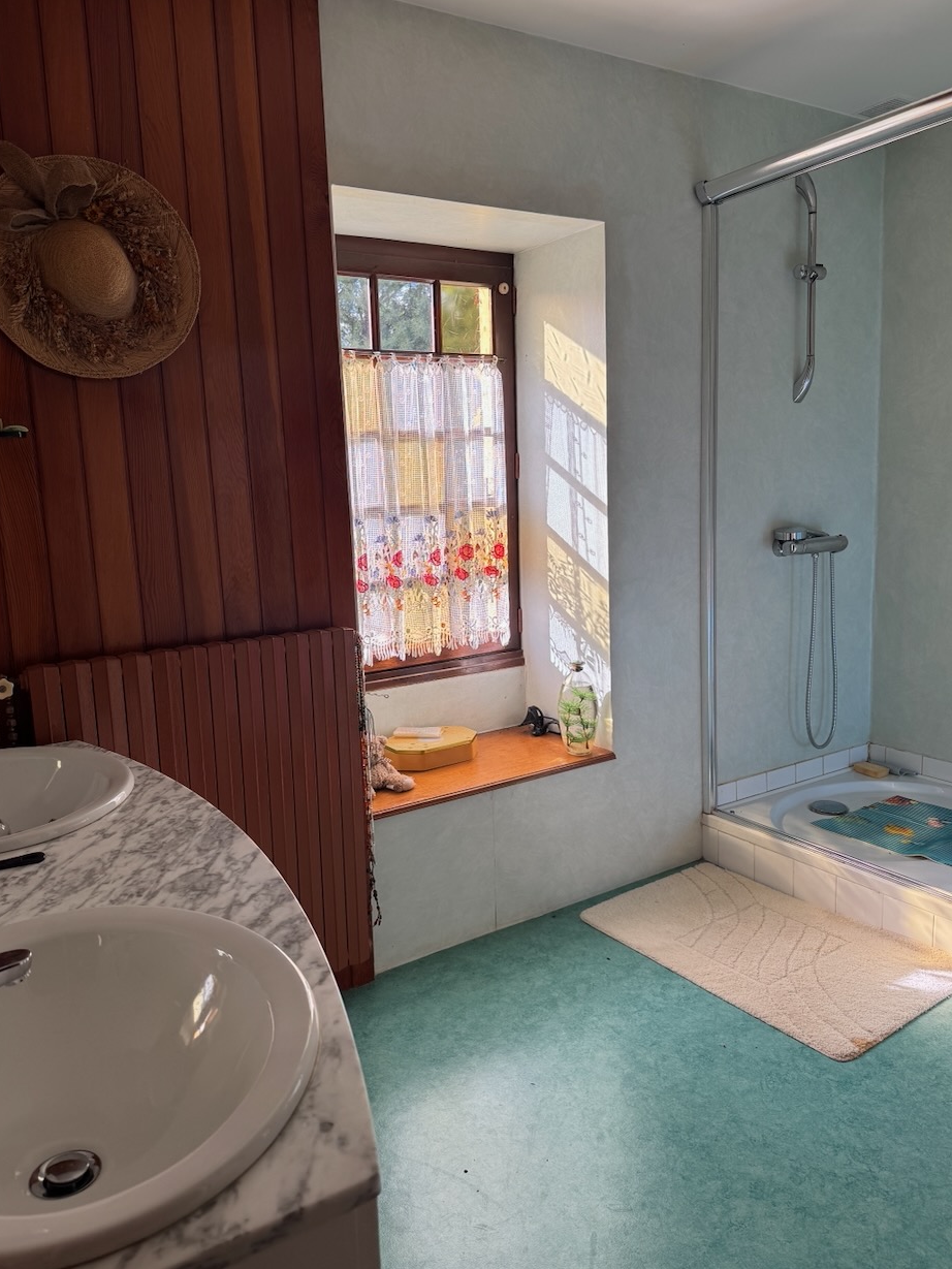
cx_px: 474
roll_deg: +1.3
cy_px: 610
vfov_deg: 69.4
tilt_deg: -8.5
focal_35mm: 25
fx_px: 917
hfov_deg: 54.9
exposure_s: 1/249
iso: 80
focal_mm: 6.76
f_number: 1.78
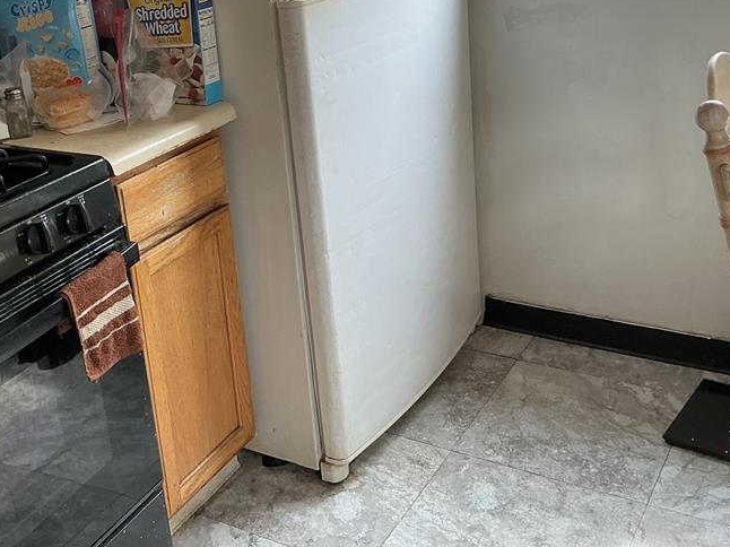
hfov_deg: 41.1
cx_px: 303
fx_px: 970
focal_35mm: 46
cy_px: 167
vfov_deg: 31.2
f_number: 1.8
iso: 50
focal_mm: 3
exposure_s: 1/60
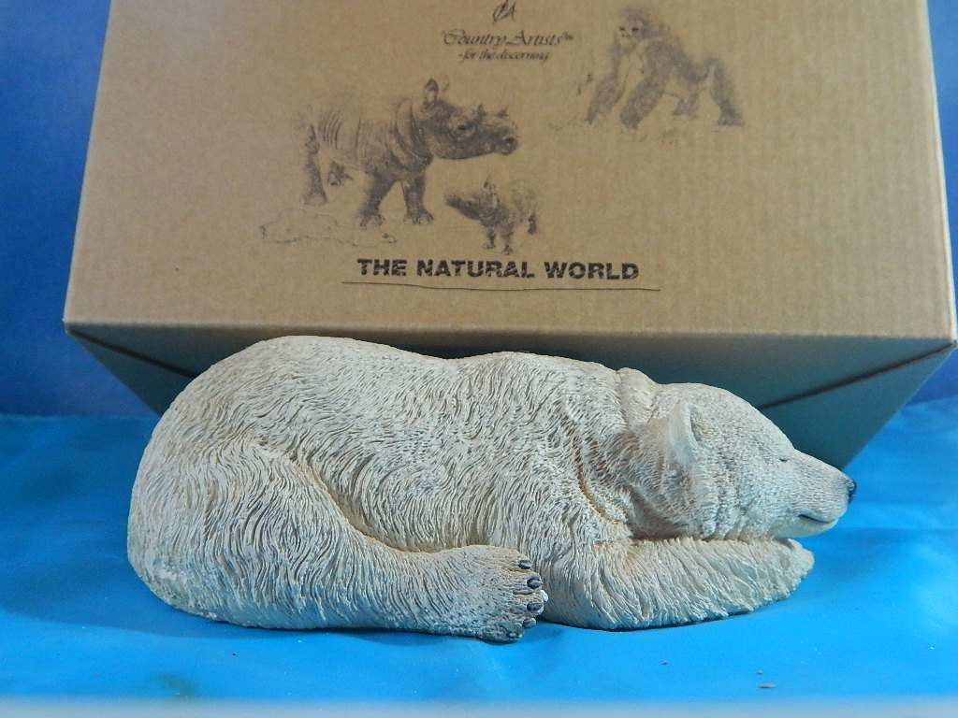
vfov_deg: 30.9
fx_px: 1301
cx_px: 479
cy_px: 359
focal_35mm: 47
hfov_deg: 40.4
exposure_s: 1/40
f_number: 3.6
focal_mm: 8.4
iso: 400
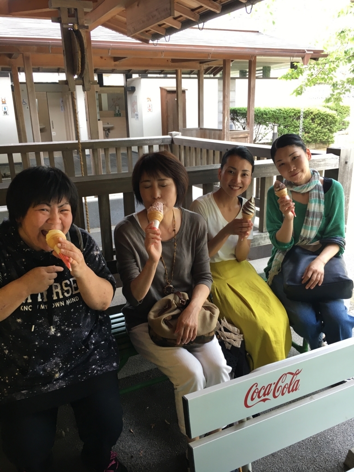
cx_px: 177
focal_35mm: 29
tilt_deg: -16.5
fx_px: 395
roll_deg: +1.3
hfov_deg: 48.2
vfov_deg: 61.7
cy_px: 236
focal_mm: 4.15
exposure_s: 1/30
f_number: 2.2
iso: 25
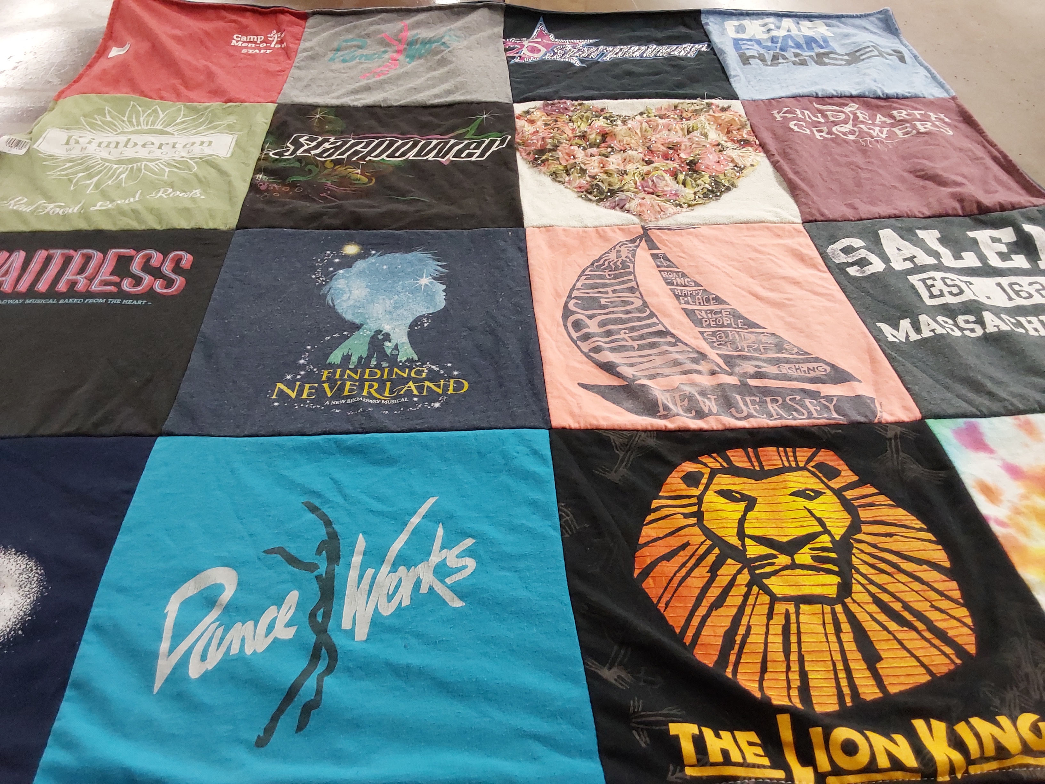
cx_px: 522
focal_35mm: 28
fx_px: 845
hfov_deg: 63.4
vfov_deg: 49.7
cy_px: 392
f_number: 1.9
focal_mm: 2.91
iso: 160
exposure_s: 1/60
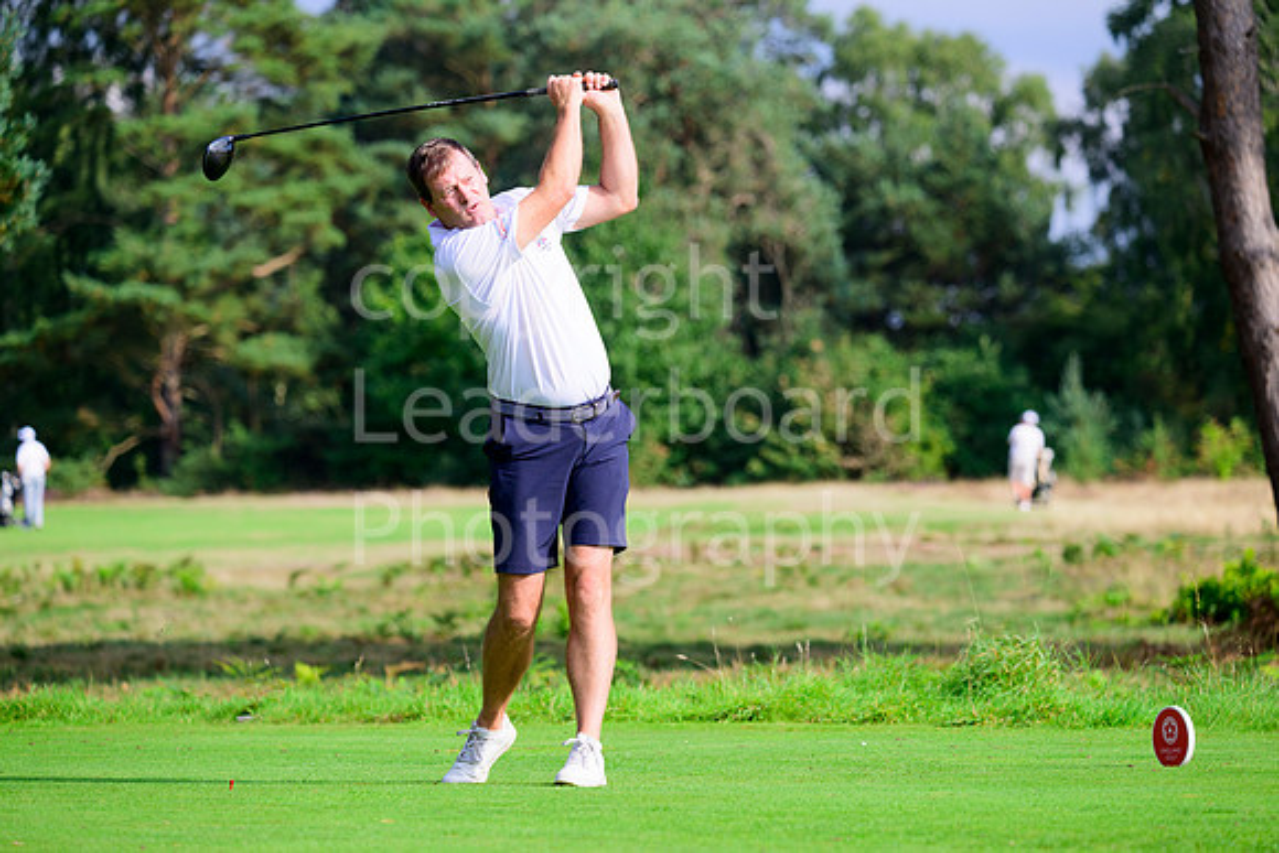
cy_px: 426
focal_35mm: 200
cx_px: 640
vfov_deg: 6.9
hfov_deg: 10.3
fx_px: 7107
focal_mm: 200
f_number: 5.6
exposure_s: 1/2500
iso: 500
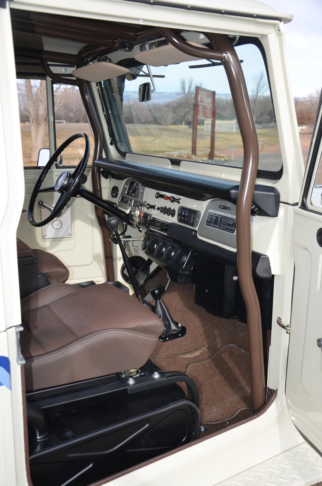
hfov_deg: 34.1
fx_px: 526
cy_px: 243
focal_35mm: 39
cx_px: 161
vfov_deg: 49.6
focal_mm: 26
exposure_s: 1/250
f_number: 4
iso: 100
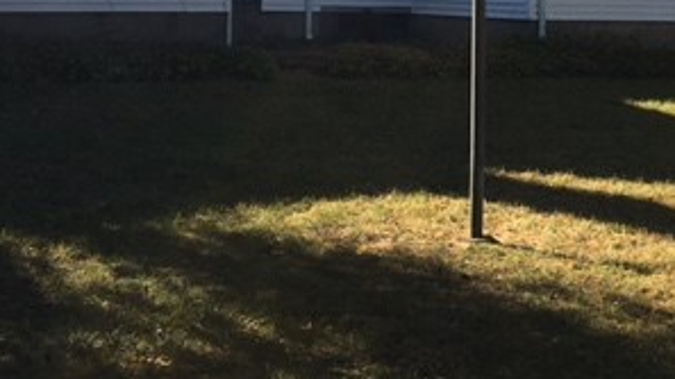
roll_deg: -1.6
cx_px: 430
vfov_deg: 16.4
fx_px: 1217
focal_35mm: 68
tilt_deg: +8.2
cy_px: -161
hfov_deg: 30.8
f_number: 2.2
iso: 25
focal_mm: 4.15
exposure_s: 1/1183
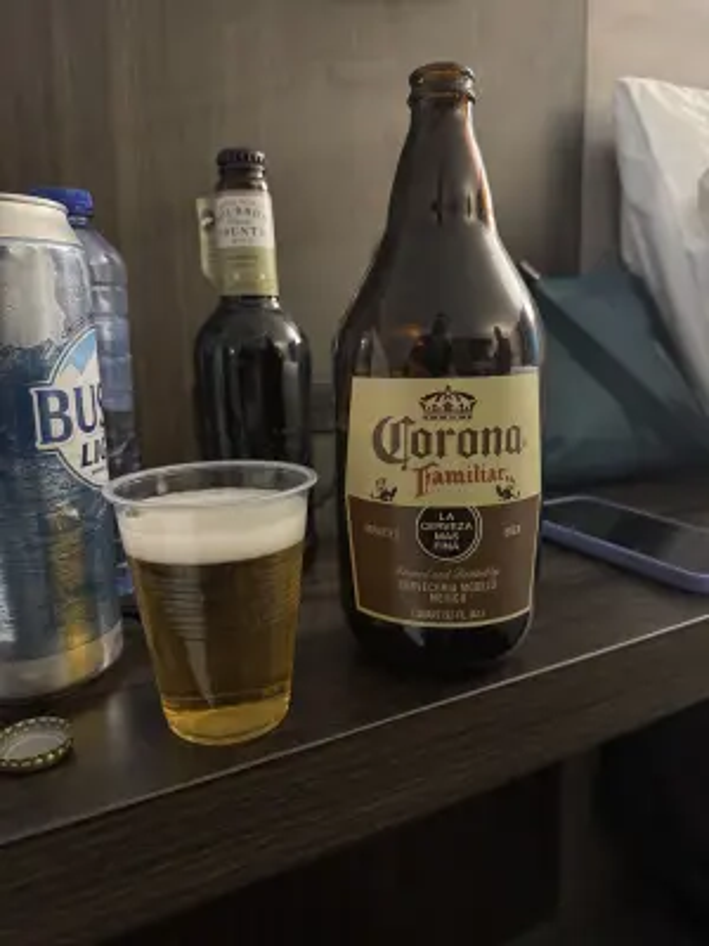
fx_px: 655
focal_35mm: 24
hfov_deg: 56.8
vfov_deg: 71.6
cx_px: 354
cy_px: 473
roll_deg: +1.8
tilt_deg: -10.0
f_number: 1.78
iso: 1250
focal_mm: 6.76
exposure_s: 1/30
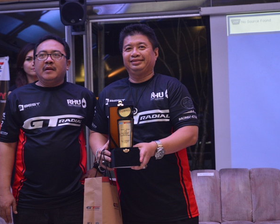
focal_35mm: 68
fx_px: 564
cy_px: 112
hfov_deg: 27.9
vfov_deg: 22.5
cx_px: 121
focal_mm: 40
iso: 1600
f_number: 4.5
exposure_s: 1/25
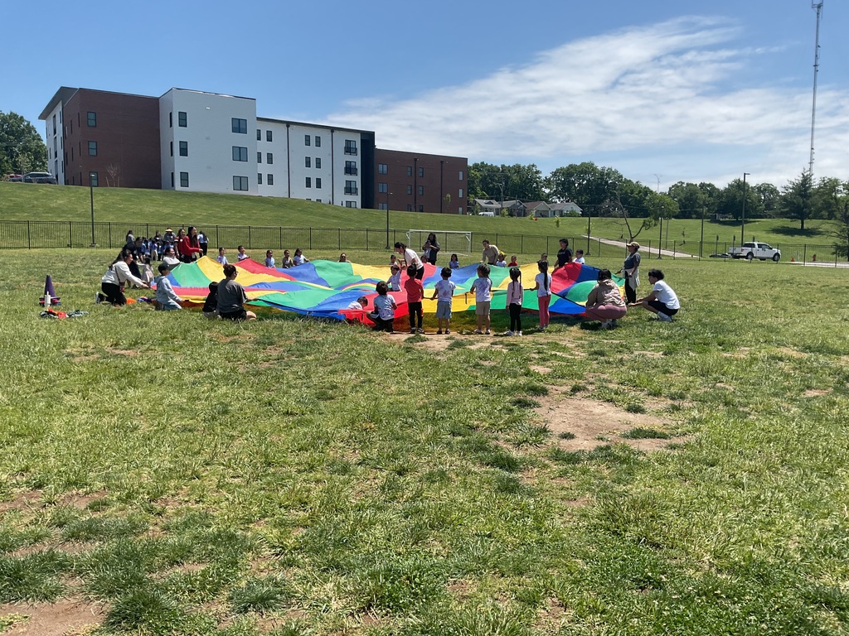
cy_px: 318
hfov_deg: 61.7
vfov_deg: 48.2
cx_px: 424
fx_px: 711
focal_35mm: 29
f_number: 1.8
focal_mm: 3
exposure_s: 1/2227
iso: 16
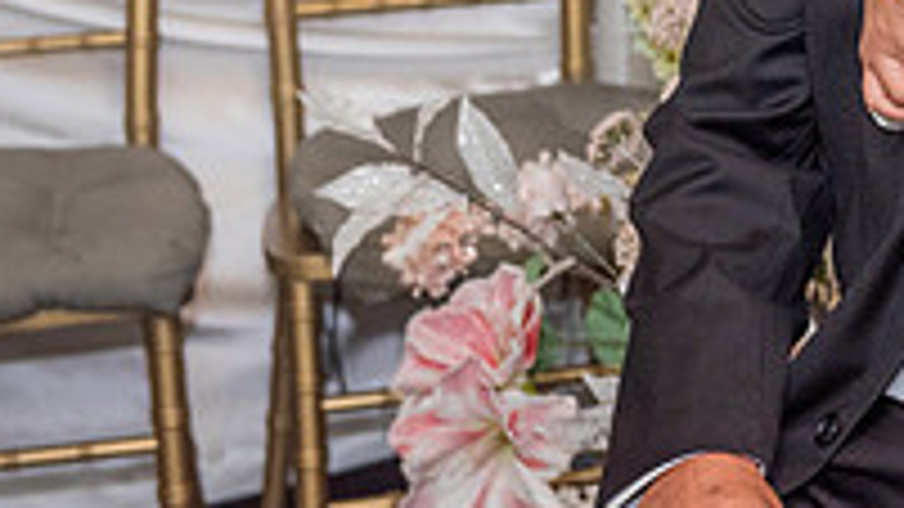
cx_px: 1169
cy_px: -339
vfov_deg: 7.0
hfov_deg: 12.4
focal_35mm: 169
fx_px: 4050
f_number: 4.5
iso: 1600
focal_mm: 56
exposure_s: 1/125
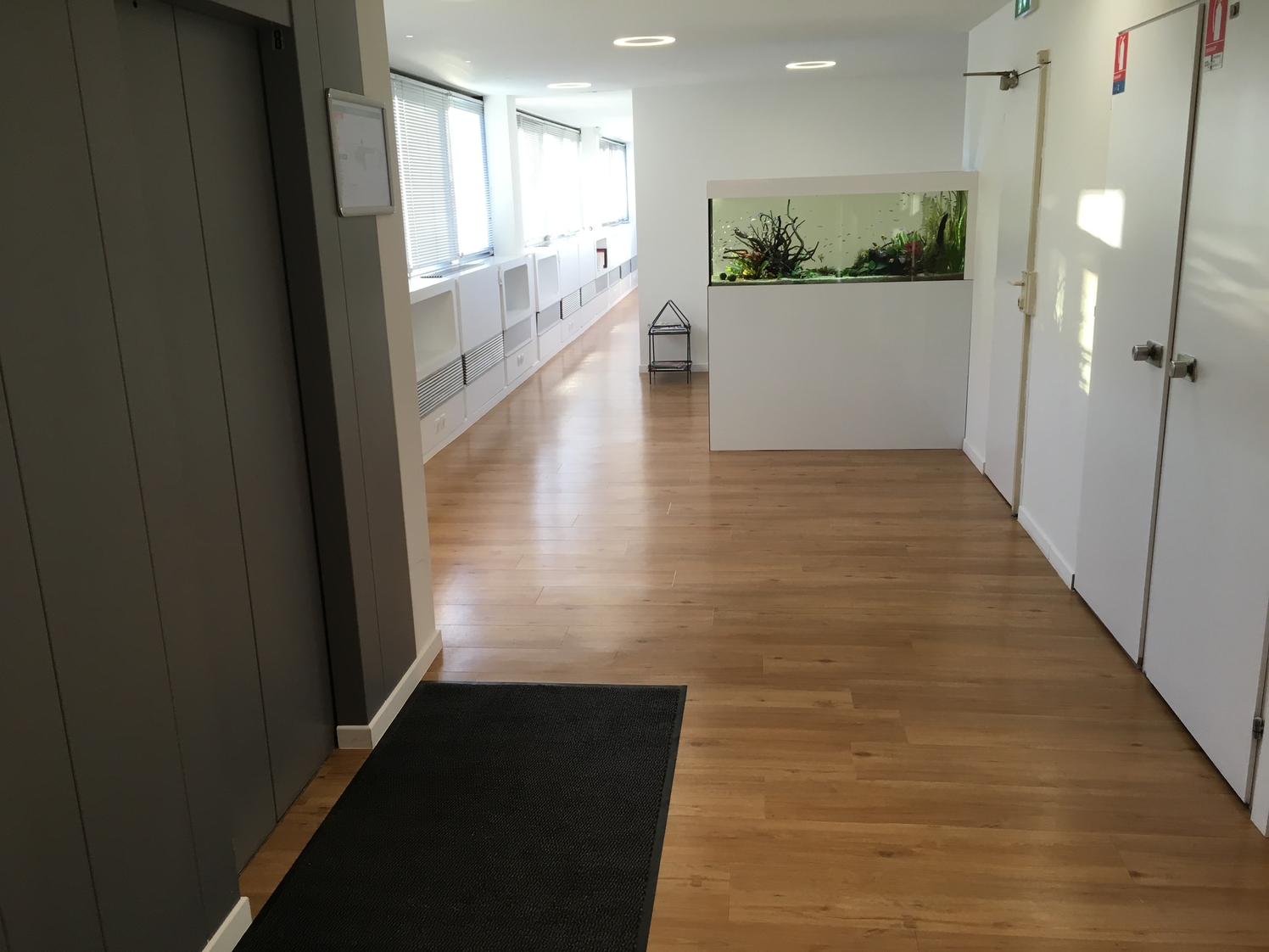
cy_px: 476
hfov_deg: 61.7
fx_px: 1063
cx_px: 634
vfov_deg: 48.2
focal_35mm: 29
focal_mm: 4.15
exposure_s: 1/33
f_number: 2.2
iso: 25
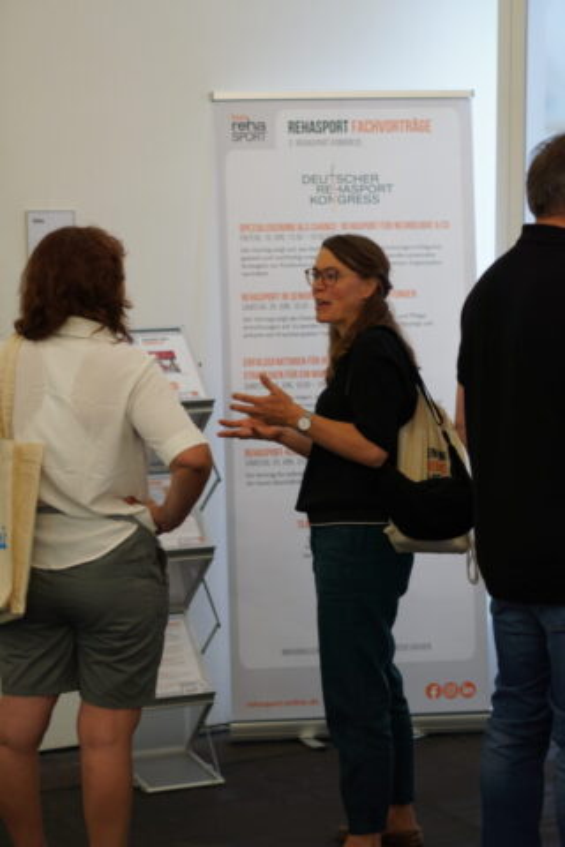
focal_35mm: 75
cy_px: 424
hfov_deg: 18.2
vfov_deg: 27.0
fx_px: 1765
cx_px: 282
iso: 100
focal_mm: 50
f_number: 2
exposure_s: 1/80
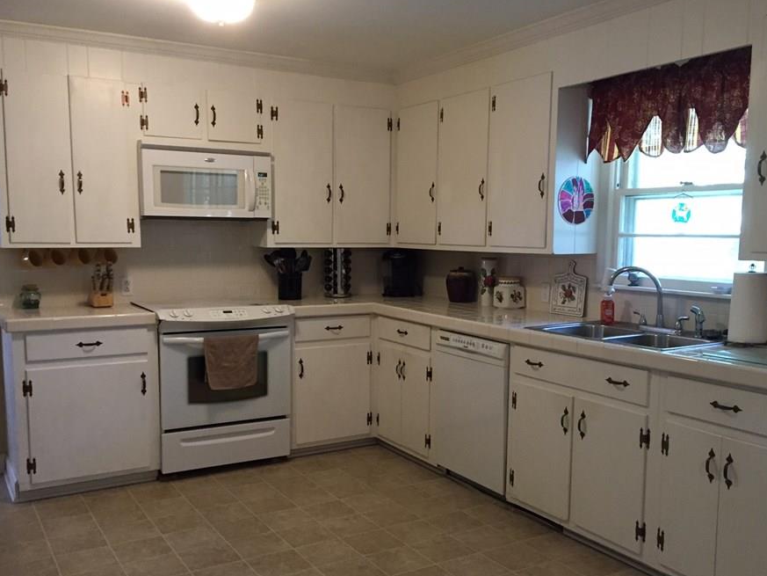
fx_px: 753
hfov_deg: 53.9
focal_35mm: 34
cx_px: 394
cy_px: 329
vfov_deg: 41.7
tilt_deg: -7.0
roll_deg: -0.7
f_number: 2.2
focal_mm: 4.15
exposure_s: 1/30
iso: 160
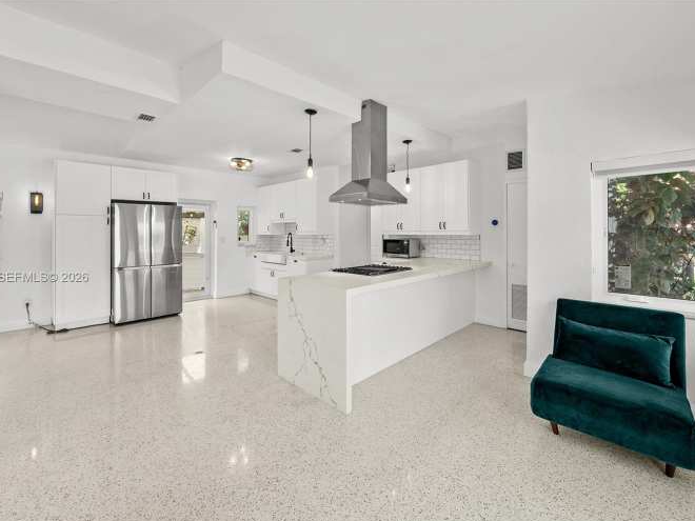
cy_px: 278
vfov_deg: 85.6
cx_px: 345
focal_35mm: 14
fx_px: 281
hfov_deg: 102.1
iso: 400
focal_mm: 12
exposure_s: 1/10
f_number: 8
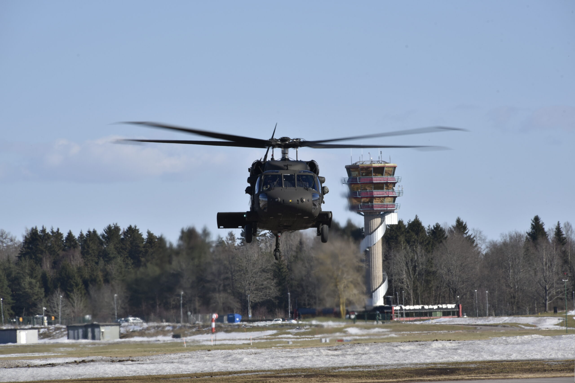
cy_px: 192
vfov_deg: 4.6
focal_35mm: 300
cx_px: 288
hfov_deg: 6.9
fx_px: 4792
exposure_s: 1/125
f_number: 14
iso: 100
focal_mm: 300
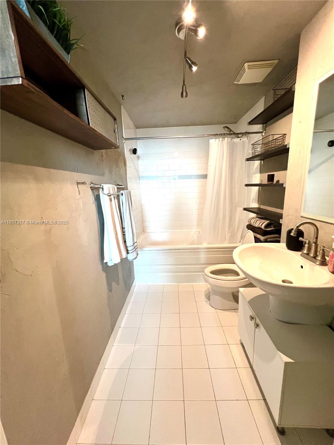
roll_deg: +2.1
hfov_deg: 89.9
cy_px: 222
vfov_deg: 106.2
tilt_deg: -10.6
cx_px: 167
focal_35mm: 13
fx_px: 167
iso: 160
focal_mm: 1.57
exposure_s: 1/60
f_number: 1.8
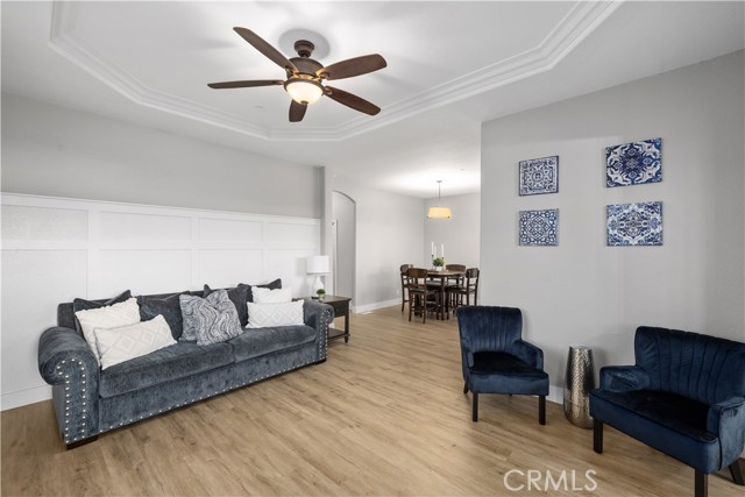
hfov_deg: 100.4
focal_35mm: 15
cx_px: 372
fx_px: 310
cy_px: 248
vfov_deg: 77.4
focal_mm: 15
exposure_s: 1/2.5
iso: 500
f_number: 8
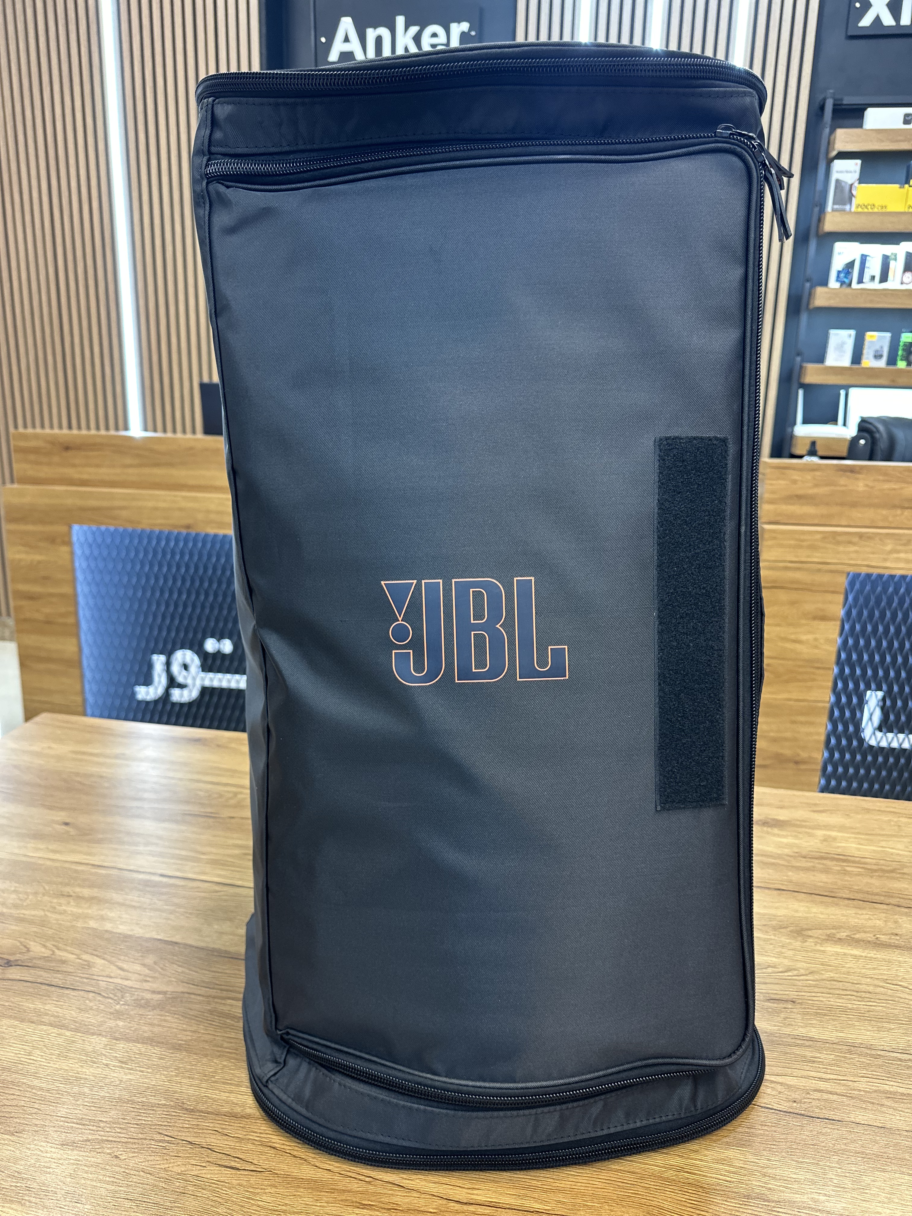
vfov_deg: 71.6
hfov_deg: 56.8
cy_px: 608
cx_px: 456
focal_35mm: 24
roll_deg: -1.9
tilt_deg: -14.0
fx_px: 843
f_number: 1.78
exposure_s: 1/50
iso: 250
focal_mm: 6.86
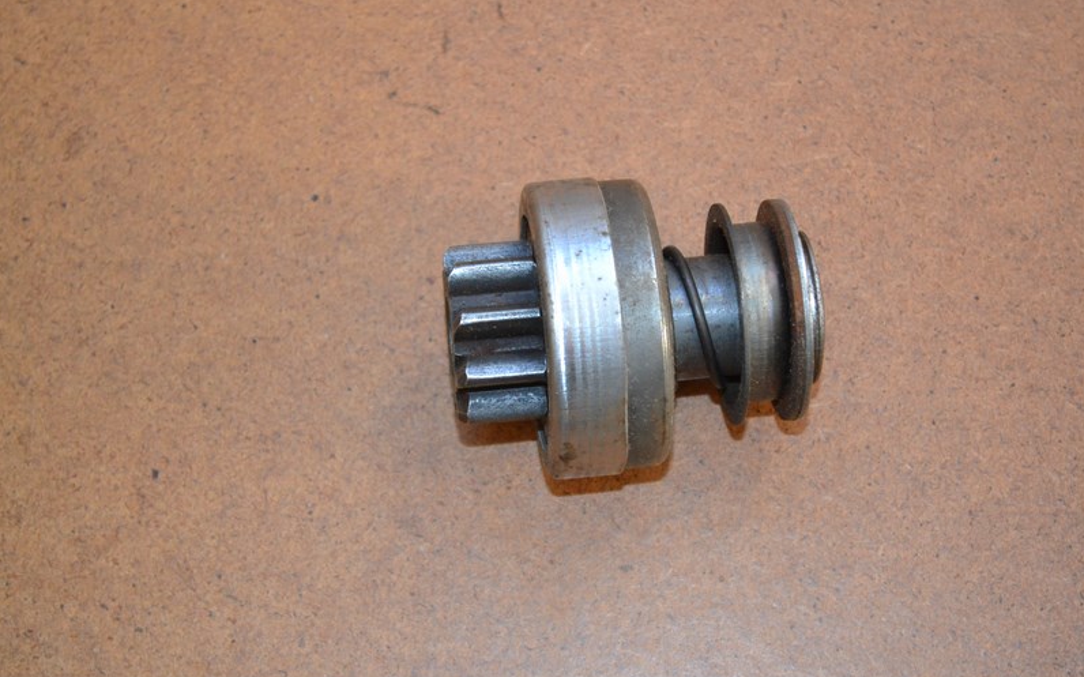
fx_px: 2496
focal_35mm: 85
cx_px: 542
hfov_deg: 24.5
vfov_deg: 15.4
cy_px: 358
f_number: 5.6
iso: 1400
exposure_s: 1/60
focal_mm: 55
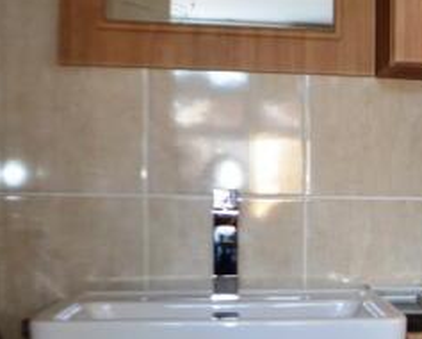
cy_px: 236
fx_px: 875
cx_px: 491
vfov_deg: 21.8
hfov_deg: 24.8
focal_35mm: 70
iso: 900
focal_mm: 18
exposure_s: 1/60
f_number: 3.5
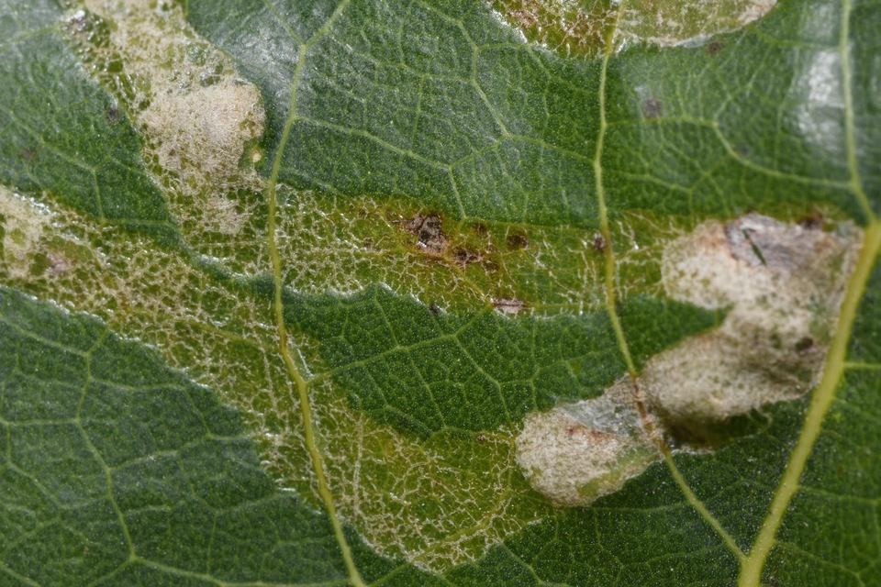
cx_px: 440
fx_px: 3854
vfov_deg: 8.7
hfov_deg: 13.0
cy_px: 294
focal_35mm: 158
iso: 250
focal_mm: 105
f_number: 29
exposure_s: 1/60
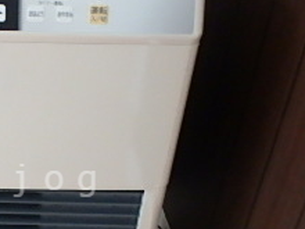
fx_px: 537
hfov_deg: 29.8
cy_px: 180
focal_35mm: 61
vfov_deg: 23.7
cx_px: 8
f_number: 3.5
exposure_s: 1/30
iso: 640
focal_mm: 3.7
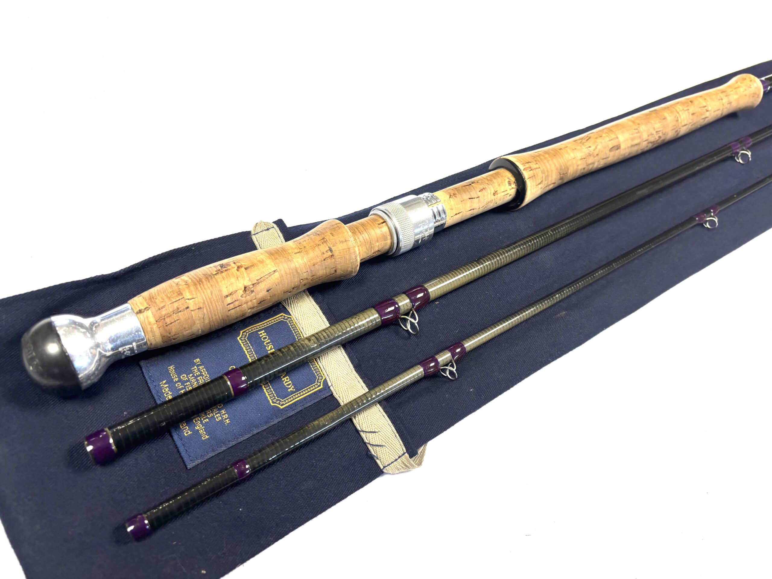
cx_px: 386
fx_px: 580
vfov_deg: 53.1
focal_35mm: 26
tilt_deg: -55.8
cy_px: 290
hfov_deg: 67.3
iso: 80
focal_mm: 5.96
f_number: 1.6
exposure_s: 1/100
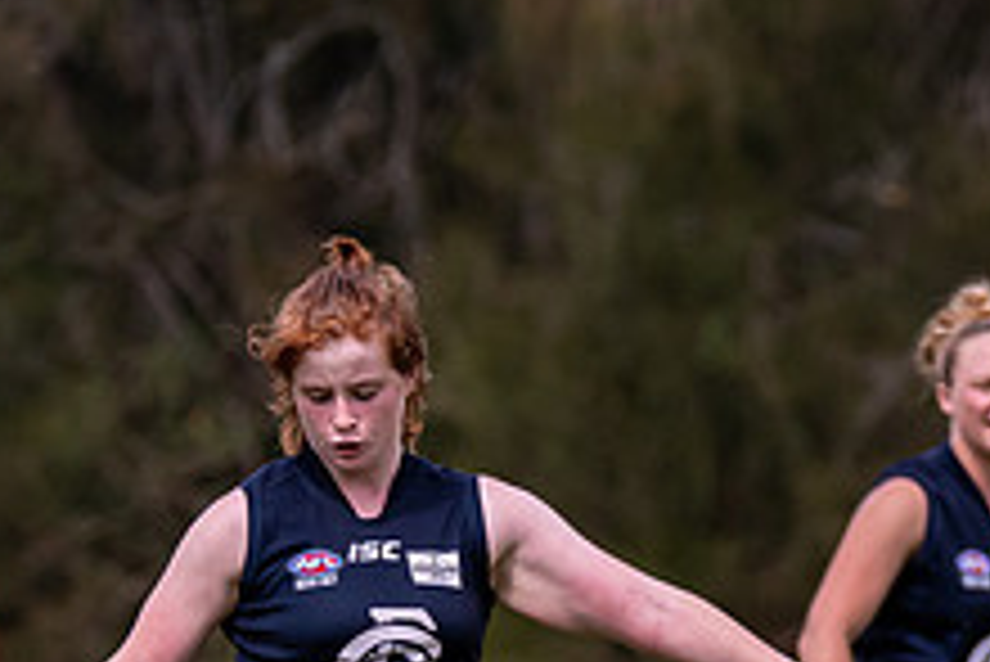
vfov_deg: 1.1
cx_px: 101
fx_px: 34506
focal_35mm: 1254
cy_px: 861
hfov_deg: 1.6
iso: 800
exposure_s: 1/2500
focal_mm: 300
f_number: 6.3
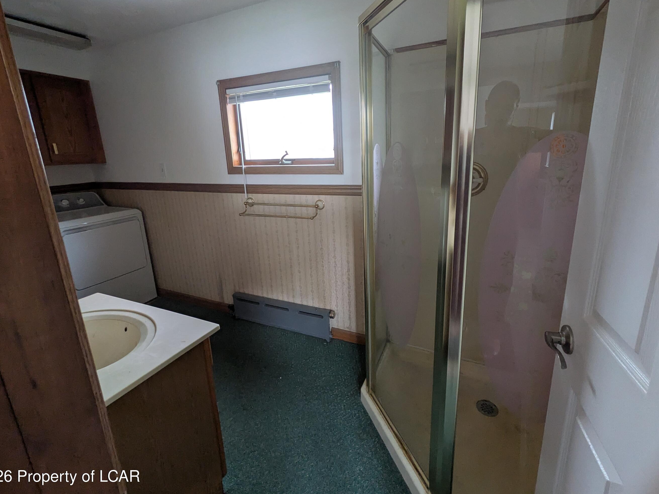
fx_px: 305
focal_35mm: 16
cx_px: 341
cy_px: 220
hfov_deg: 94.5
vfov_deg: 77.8
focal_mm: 1.83
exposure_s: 1/120
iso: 439
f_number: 2.2
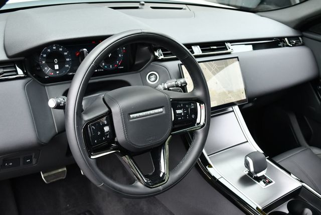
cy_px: 108
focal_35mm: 36
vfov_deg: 36.9
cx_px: 160
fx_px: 321
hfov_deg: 53.1
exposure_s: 1/250
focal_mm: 18
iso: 400
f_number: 3.8
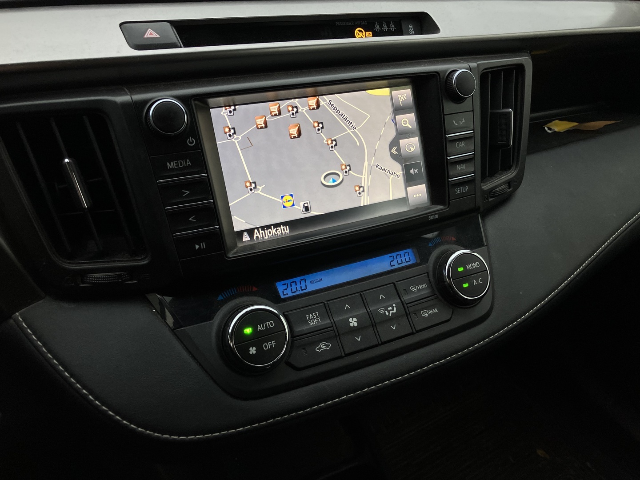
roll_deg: -2.2
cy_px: 240
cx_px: 320
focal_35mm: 28
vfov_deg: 49.7
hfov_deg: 63.4
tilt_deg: -32.7
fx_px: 518
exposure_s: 1/121
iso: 80
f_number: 1.8
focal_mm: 3.99
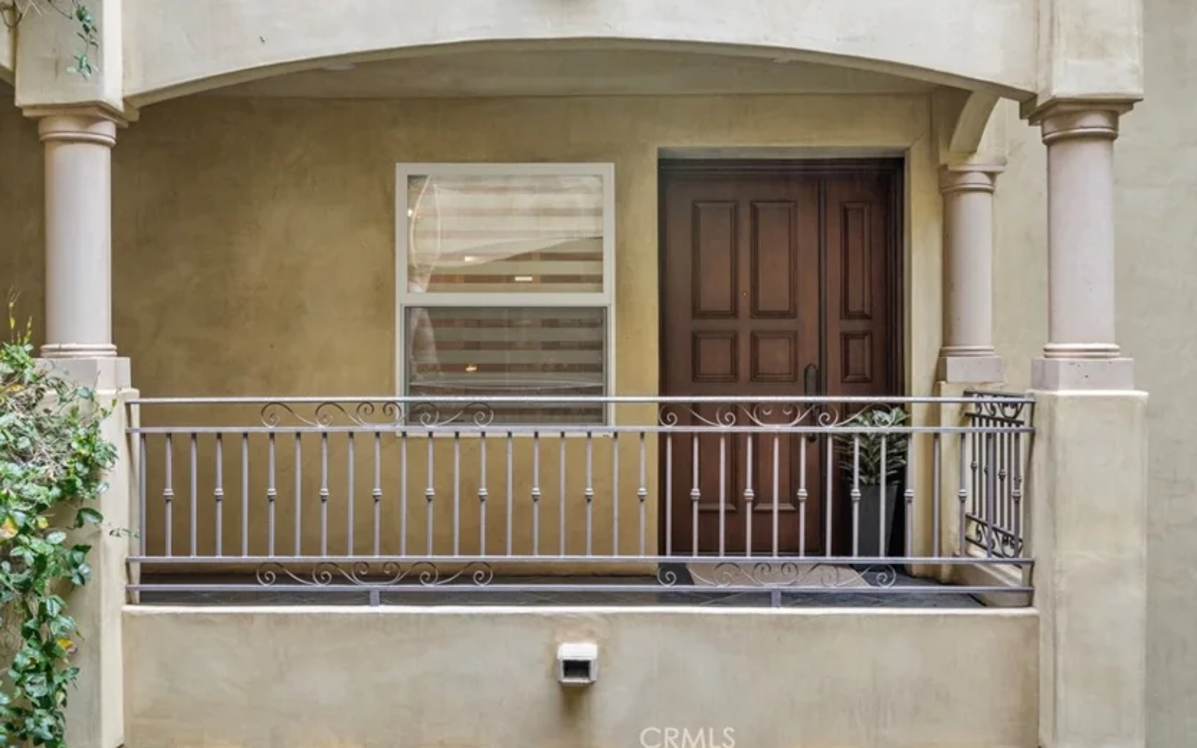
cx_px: 597
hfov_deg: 54.0
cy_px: 352
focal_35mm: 36
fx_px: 1174
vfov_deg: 35.3
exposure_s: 1/40
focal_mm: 35
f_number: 7.1
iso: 2000
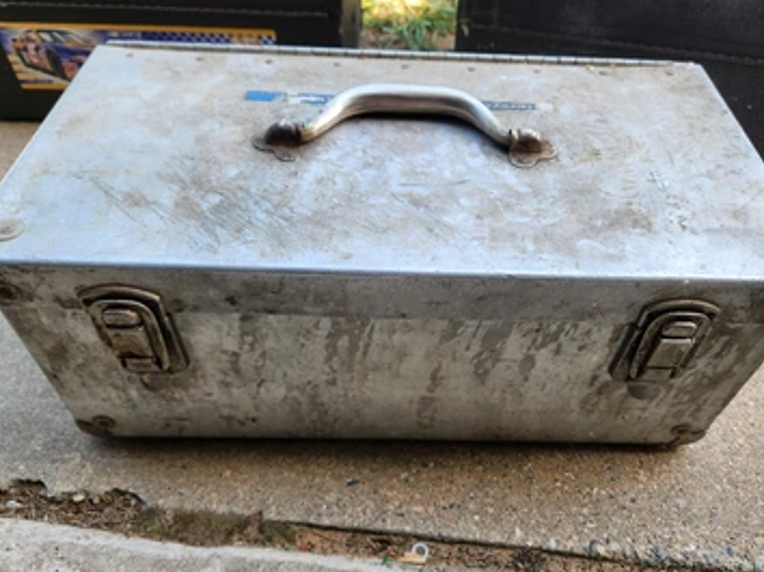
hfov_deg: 67.3
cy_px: 322
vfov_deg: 52.9
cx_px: 401
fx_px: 573
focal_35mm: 26
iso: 40
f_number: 1.8
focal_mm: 5.4
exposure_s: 1/180
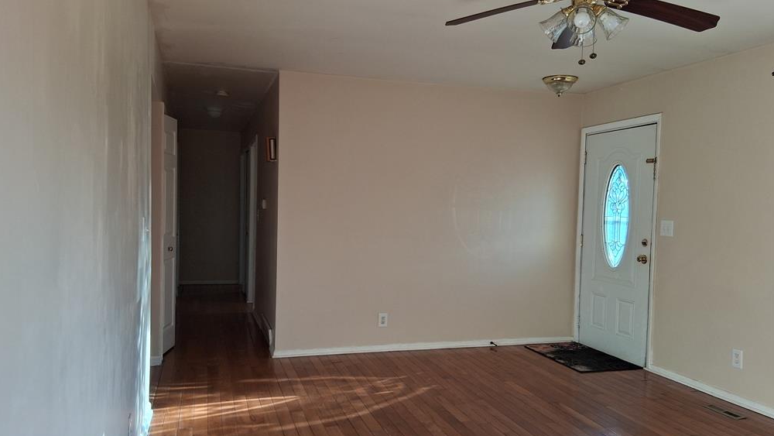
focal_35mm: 29
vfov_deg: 40.2
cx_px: 381
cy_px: 235
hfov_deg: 66.1
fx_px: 595
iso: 64
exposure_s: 1/100
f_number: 1.8
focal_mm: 3.98
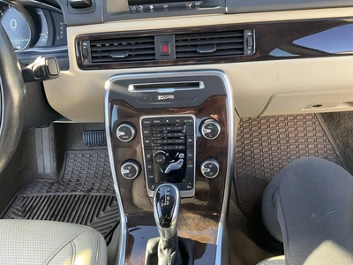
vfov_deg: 48.2
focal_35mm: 29
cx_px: 176
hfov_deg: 61.7
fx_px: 296
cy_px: 132
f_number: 1.8
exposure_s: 1/122
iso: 64
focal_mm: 3
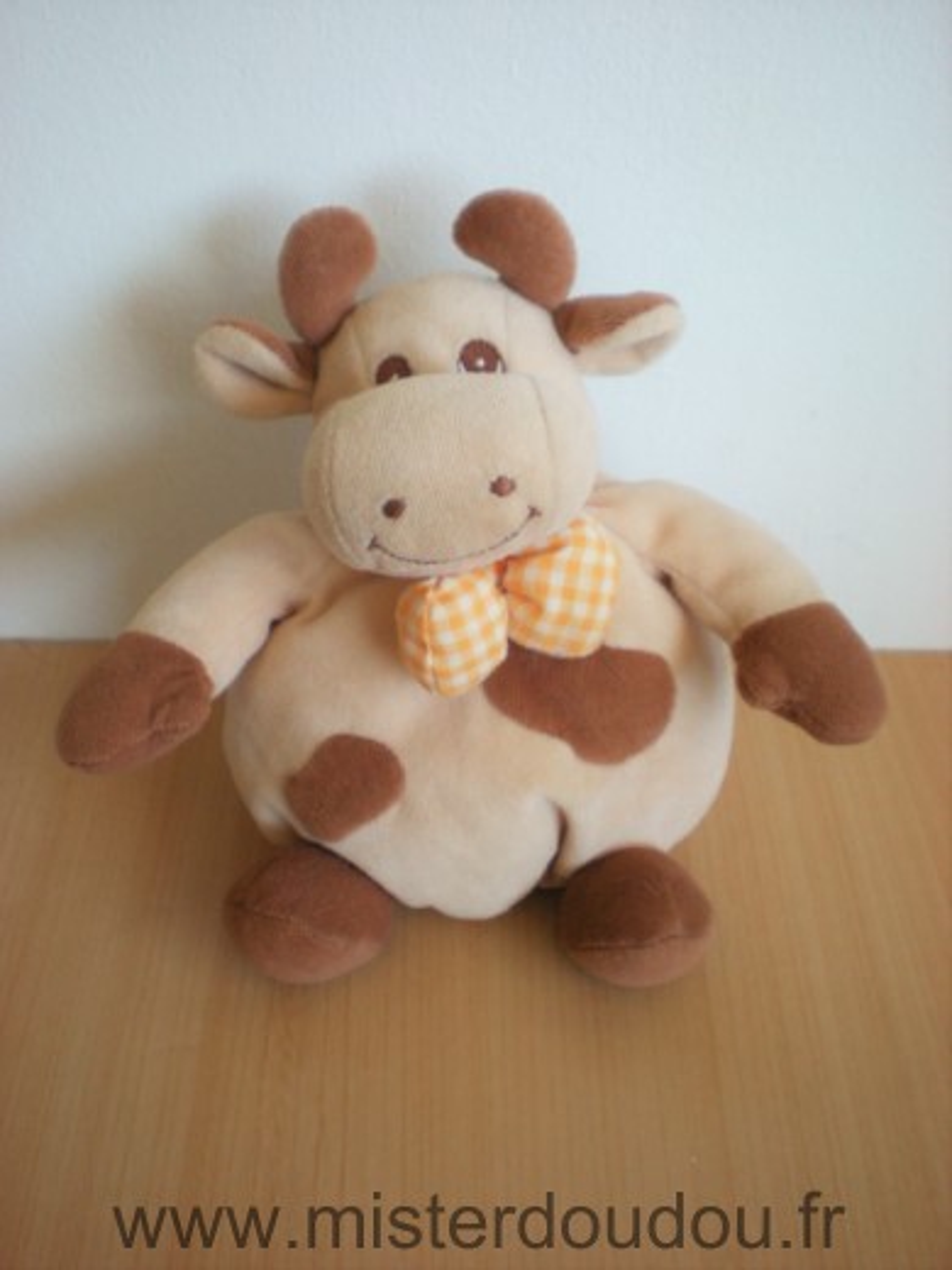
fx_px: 1393
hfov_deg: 37.7
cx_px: 476
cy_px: 635
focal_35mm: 38
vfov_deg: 49.0
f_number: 3.1
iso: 162
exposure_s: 1/58.1
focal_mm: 6.3
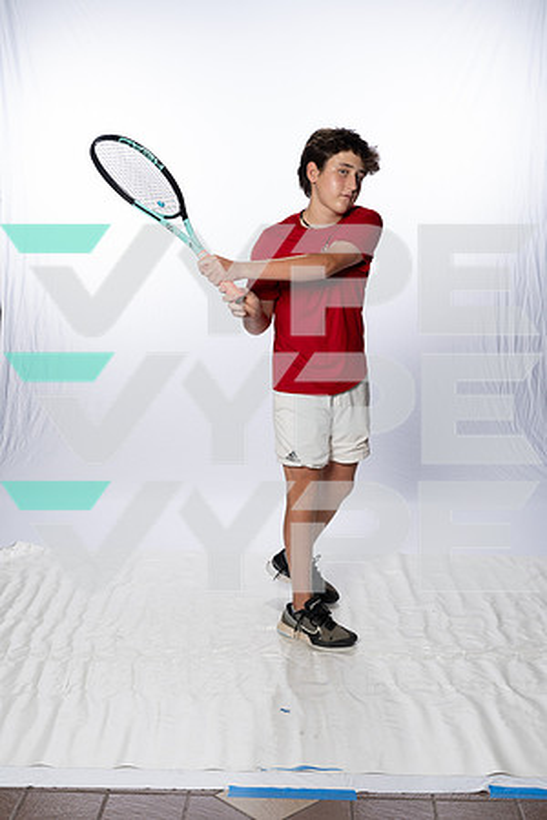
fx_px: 1071
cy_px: 410
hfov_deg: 28.6
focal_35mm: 47
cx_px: 274
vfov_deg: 41.9
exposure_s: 1/250
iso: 640
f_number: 8
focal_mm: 47
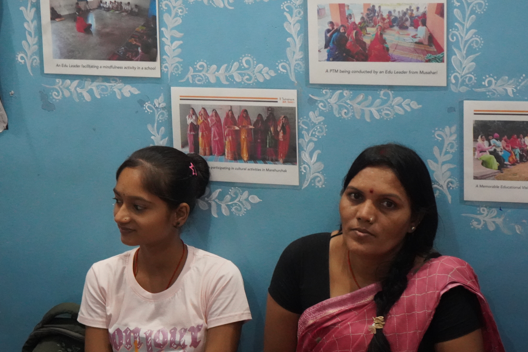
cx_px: 282
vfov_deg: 17.3
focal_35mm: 79
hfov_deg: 25.7
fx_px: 1159
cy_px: 193
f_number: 5
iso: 16000
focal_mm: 58
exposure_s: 1/250
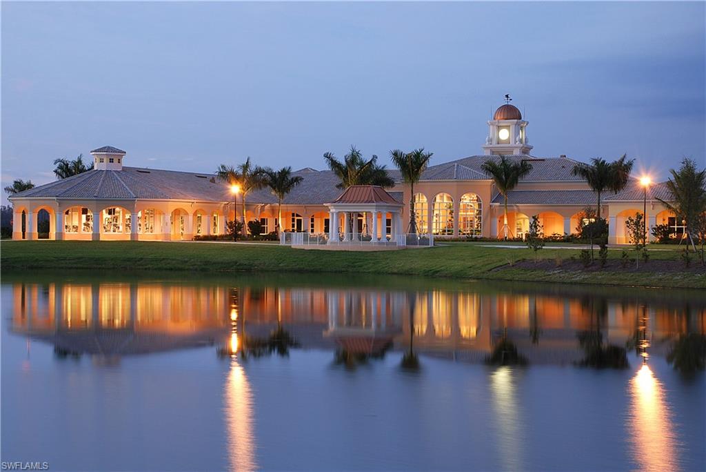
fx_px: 1472
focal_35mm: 75
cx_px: 353
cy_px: 236
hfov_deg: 27.0
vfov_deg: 18.2
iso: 100
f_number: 16
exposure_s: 15
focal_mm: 50
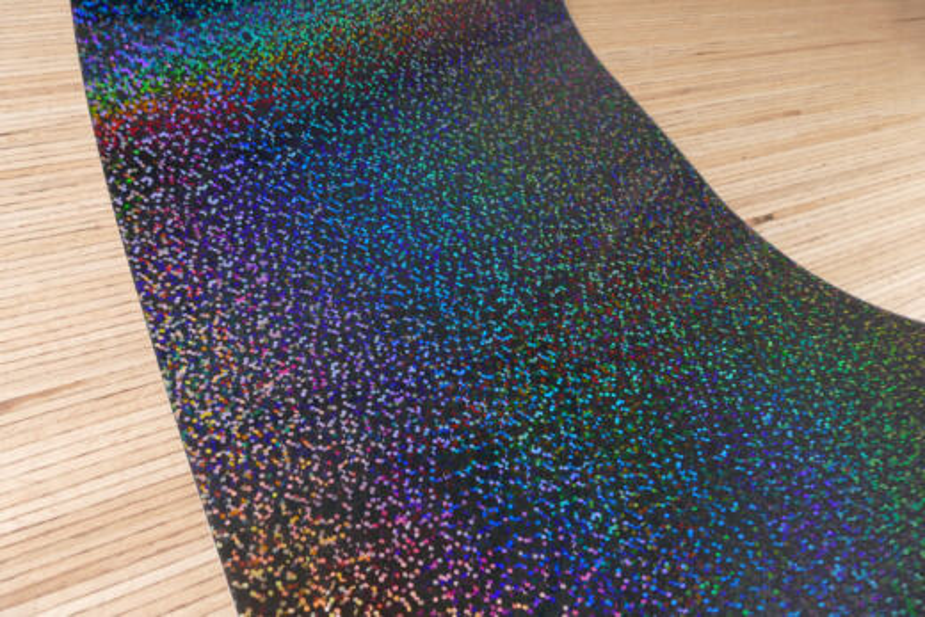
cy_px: 308
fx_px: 643
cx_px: 462
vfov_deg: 51.3
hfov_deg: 71.5
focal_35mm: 25
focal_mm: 9.1
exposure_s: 1/60
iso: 640
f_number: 8
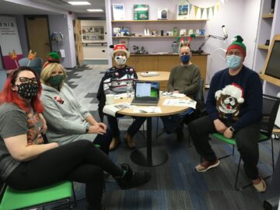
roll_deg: -0.6
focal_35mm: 29
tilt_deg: -18.3
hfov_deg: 61.7
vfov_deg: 48.2
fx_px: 235
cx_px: 140
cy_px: 105
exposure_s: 1/33
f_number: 2.2
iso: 64
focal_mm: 4.15
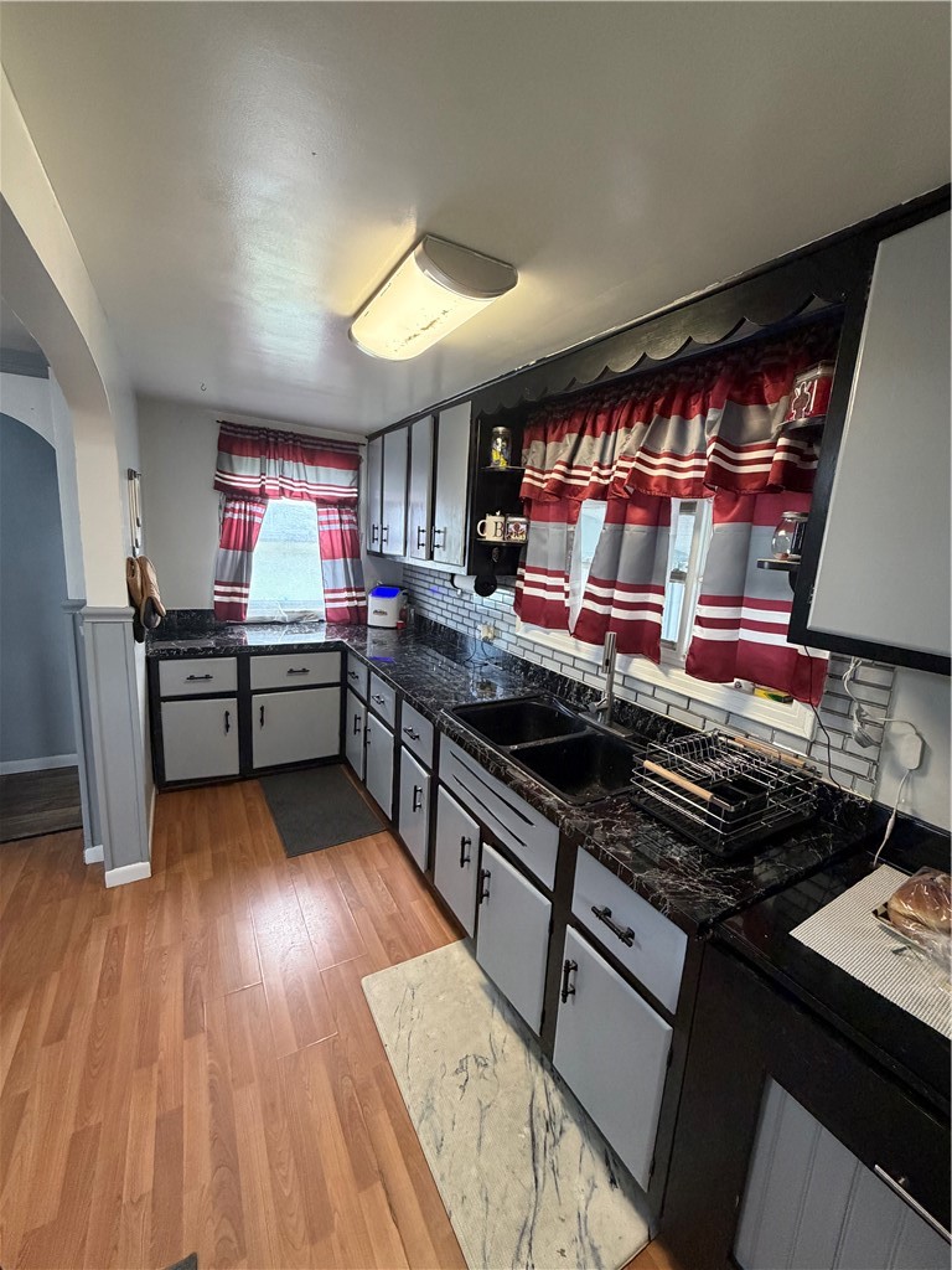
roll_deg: -4.0
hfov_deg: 85.7
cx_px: 476
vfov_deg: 102.1
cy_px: 635
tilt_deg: -11.2
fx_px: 513
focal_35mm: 14
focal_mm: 2.22
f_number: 2.2
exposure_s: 1/60
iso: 320
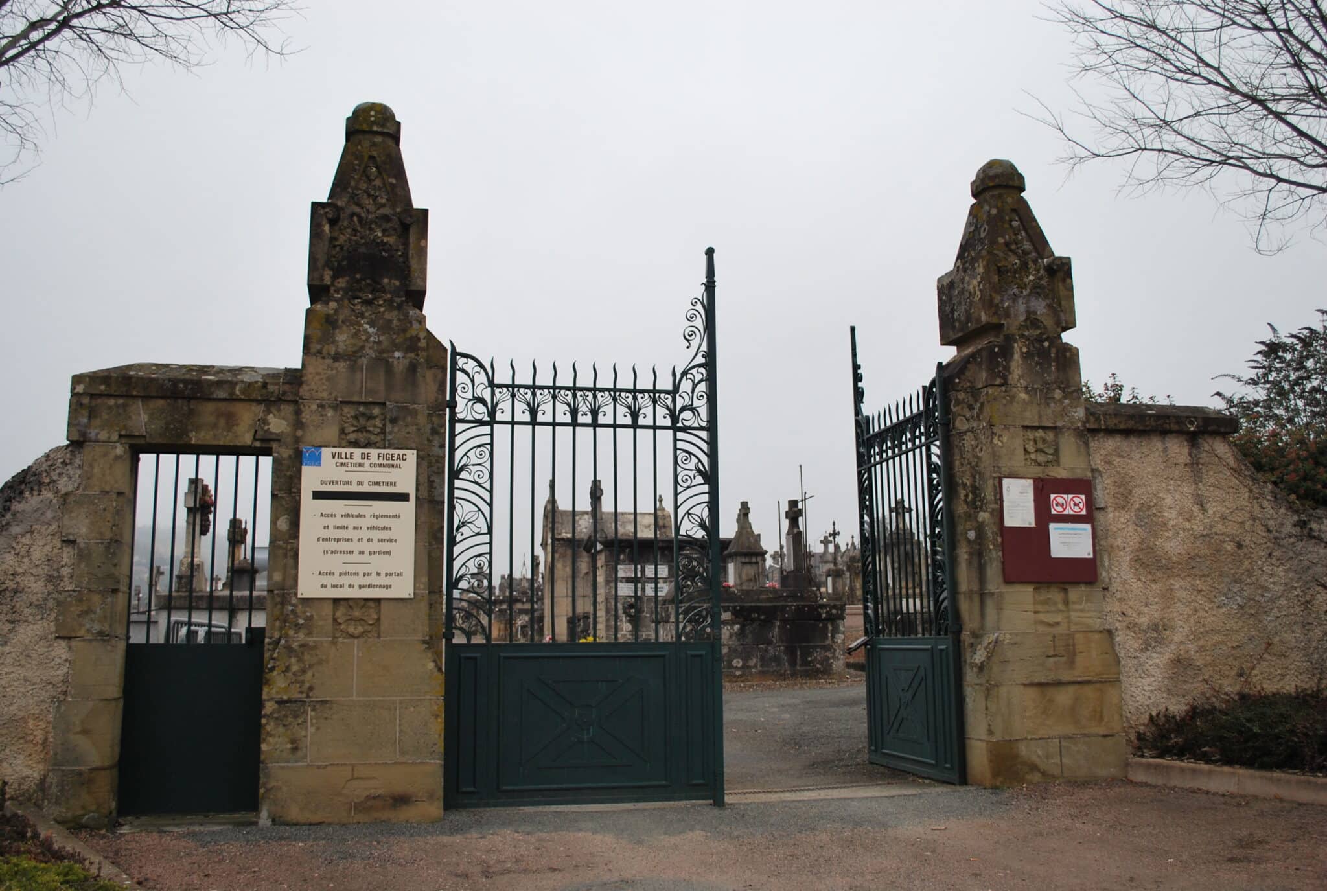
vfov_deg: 40.1
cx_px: 664
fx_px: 1219
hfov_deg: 57.1
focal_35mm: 33
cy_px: 446
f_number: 4.5
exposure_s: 1/80
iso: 200
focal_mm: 22
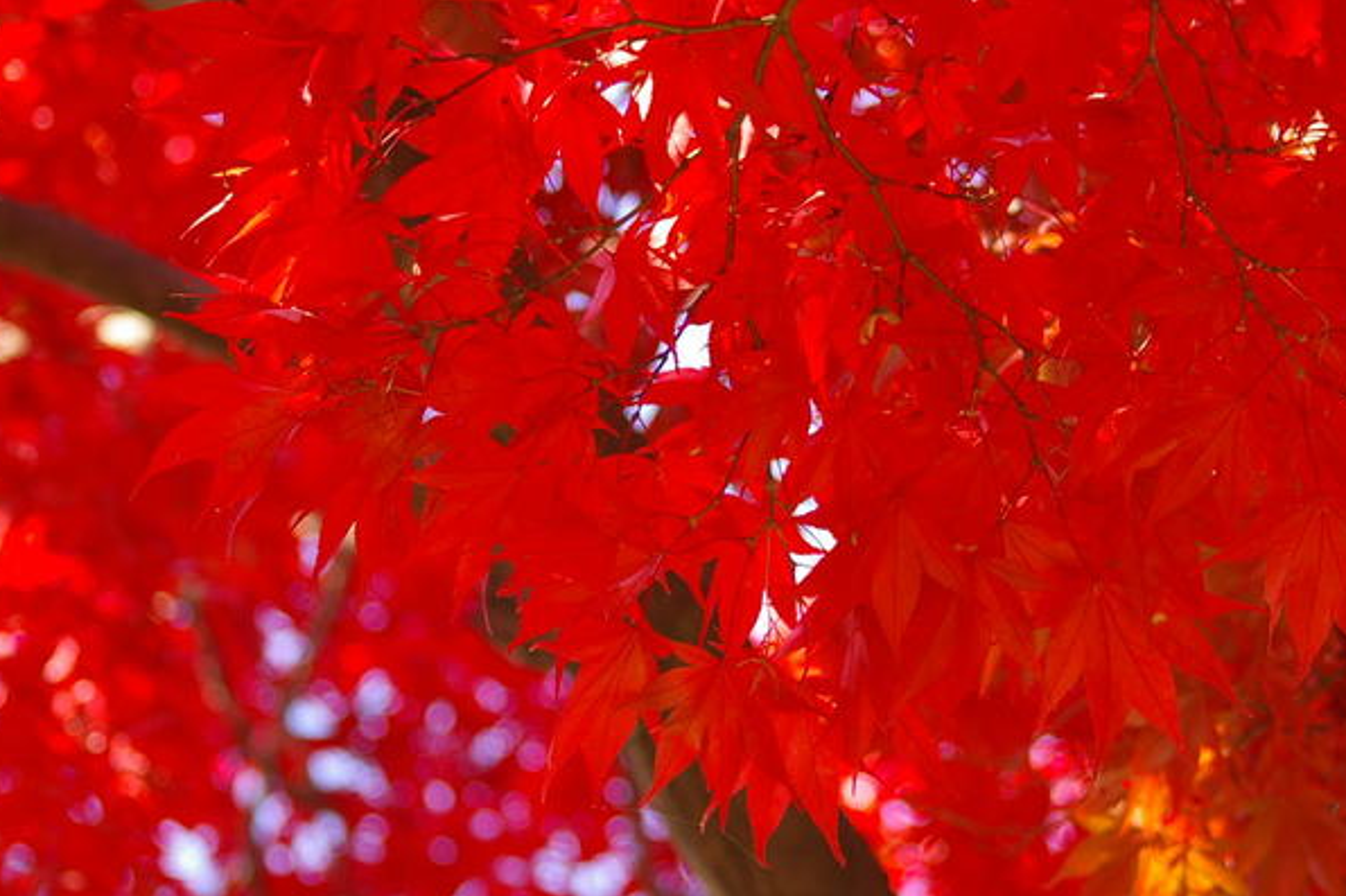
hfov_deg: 14.5
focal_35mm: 141
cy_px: 416
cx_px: 833
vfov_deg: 9.7
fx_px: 5270
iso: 200
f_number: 4
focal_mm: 70
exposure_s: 1/125
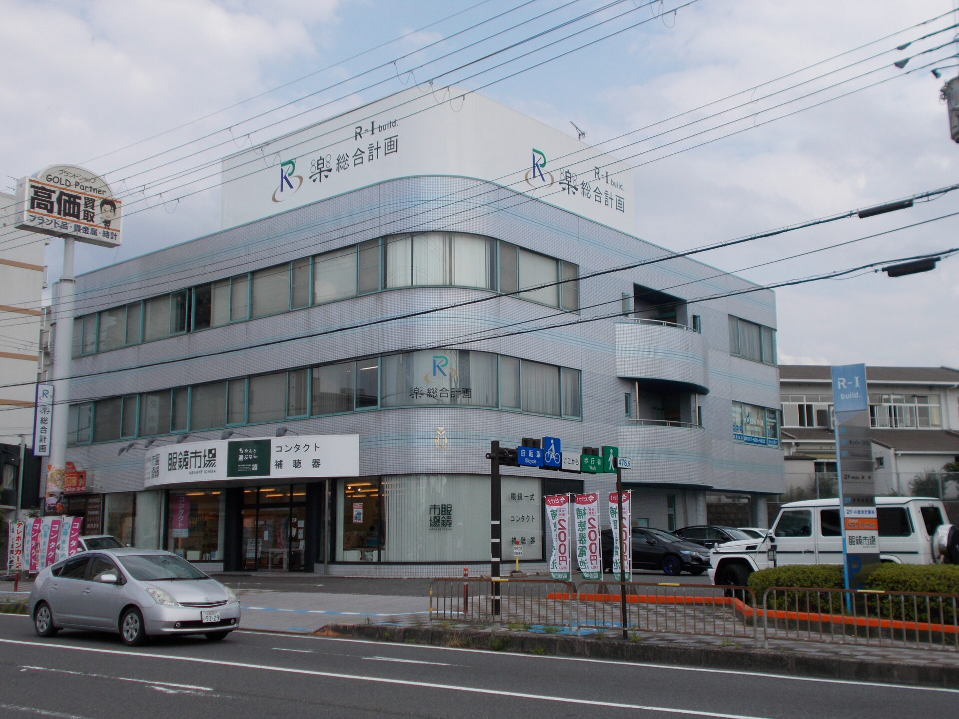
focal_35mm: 39
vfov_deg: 36.8
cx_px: 480
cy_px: 360
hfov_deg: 47.9
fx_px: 1080
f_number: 3.9
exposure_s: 1/800
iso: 80
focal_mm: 6.9
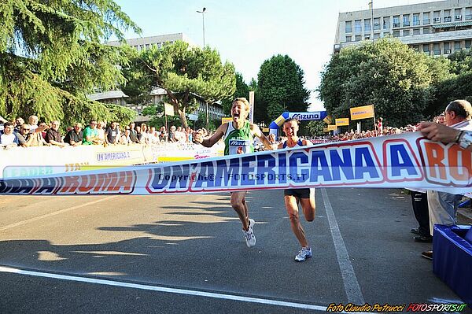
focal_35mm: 24
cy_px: 157
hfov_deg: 73.8
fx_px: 314
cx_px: 236
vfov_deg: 53.1
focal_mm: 24
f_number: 4.5
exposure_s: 1/500
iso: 400
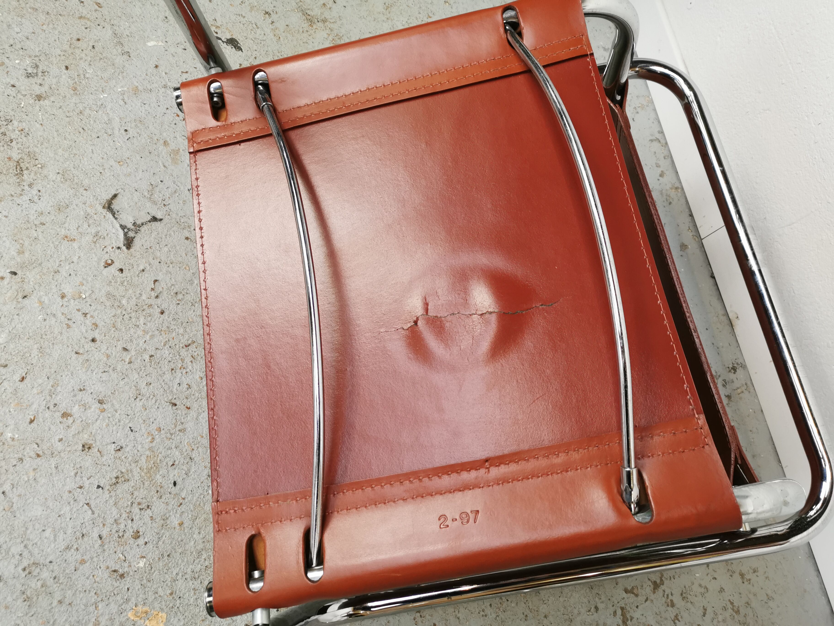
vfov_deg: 51.4
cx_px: 417
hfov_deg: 65.3
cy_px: 313
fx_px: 651
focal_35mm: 27
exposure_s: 1/50
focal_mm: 5.58
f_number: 1.8
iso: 125
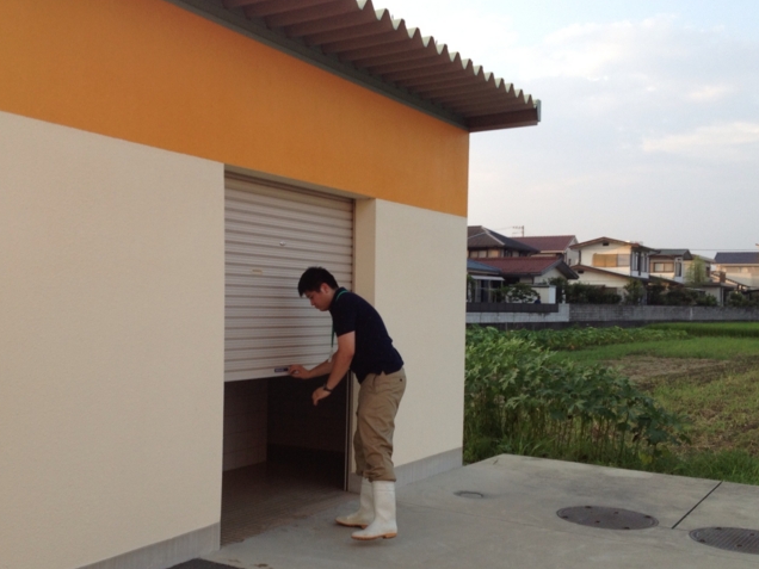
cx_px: 326
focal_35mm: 44
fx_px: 965
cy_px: 342
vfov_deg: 32.8
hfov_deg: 42.8
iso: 50
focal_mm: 4.28
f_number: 2.4
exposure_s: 1/270
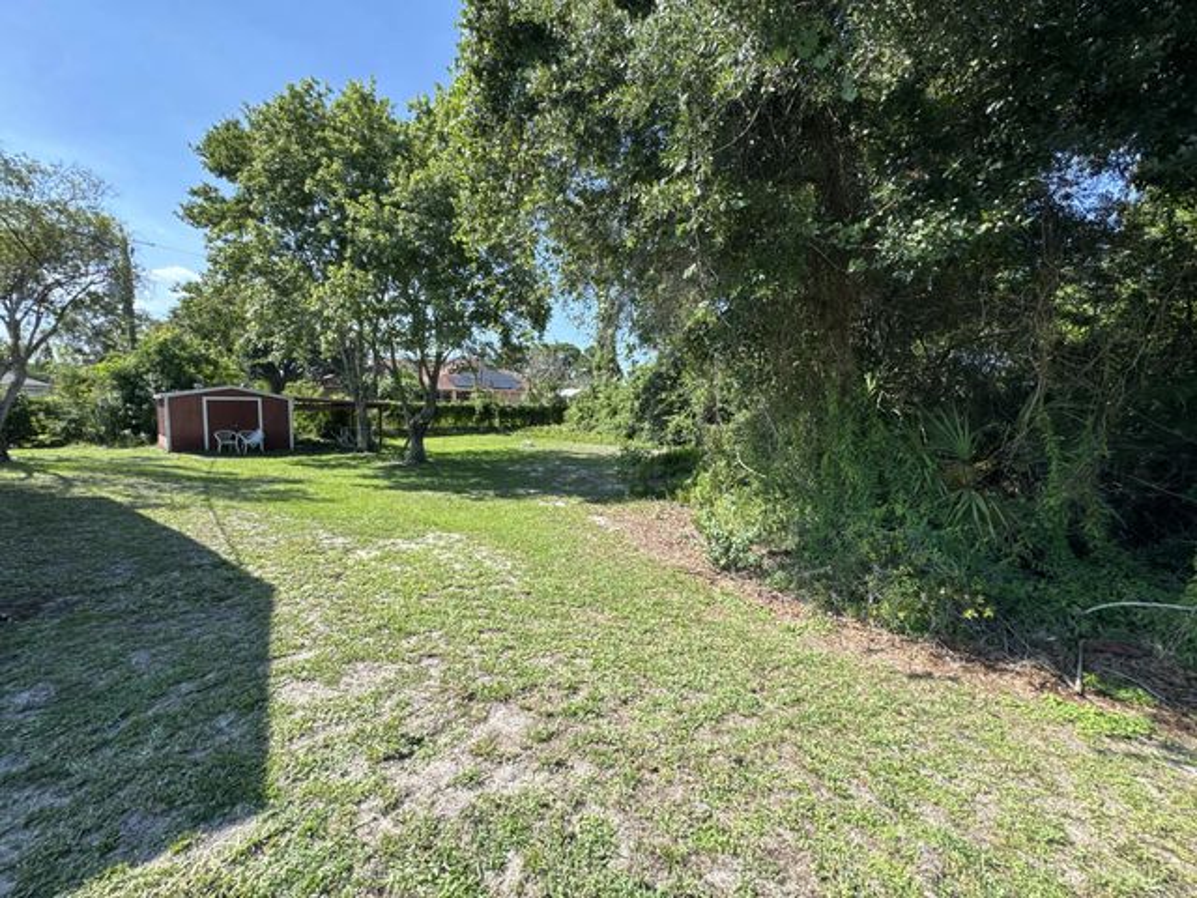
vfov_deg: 85.7
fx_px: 484
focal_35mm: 14
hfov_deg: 102.1
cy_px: 449
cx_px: 598
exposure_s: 1/681
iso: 40
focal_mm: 2.22
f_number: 2.2
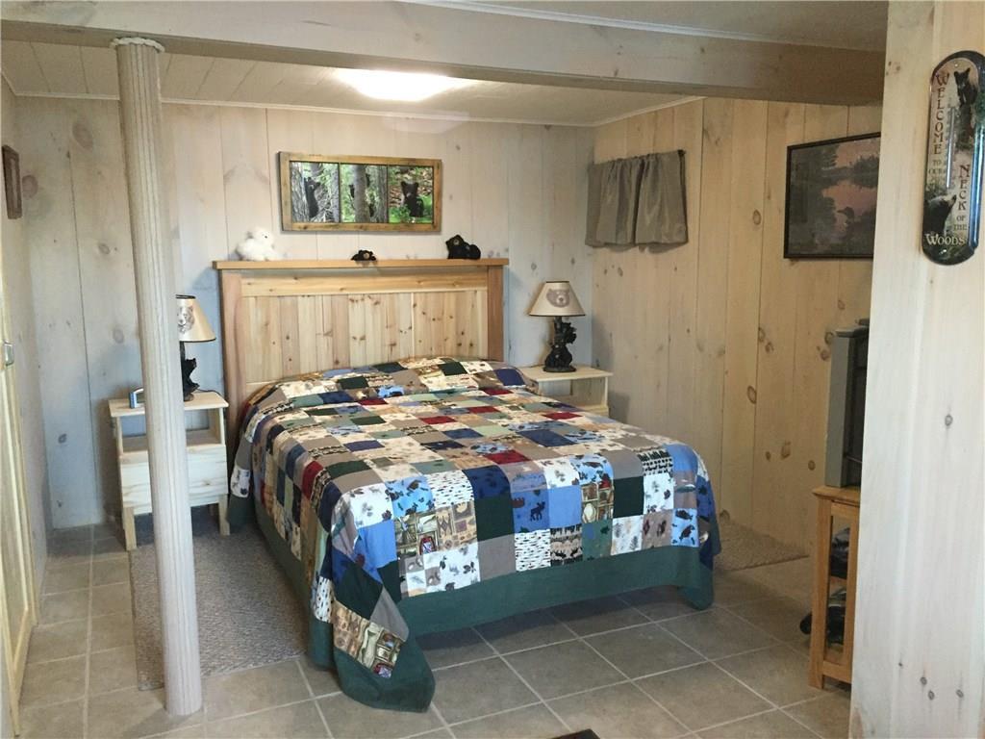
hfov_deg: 61.7
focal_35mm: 29
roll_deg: +1.1
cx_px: 492
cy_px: 370
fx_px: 825
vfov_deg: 48.2
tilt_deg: -7.9
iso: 250
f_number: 2.2
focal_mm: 4.15
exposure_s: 1/30
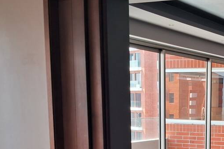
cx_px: 212
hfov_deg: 25.3
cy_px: 192
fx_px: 479
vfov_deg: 16.7
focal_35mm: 77
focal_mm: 3.98
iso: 40
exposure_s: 1/40
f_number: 1.8
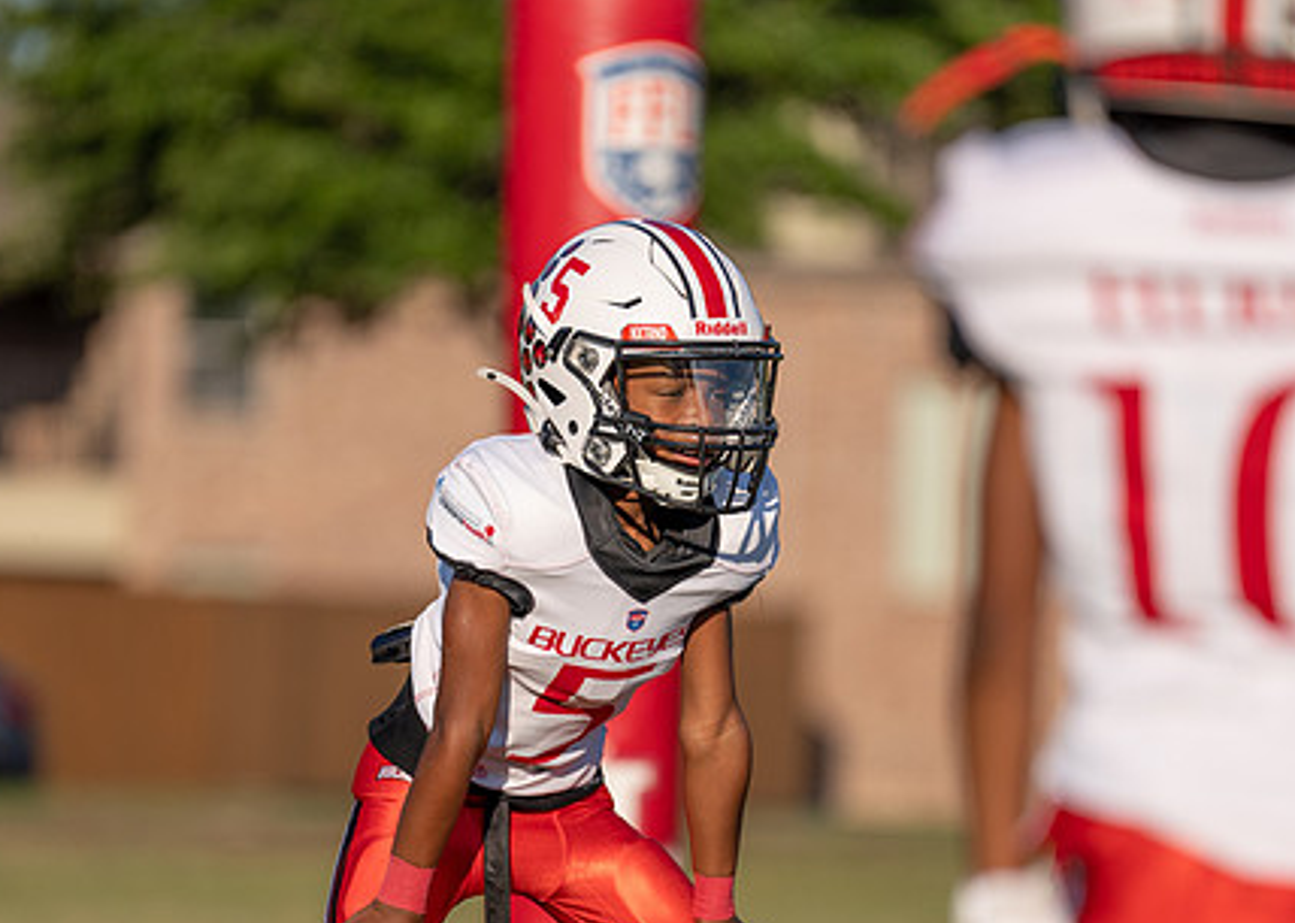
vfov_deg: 5.1
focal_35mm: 284
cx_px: 614
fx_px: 10437
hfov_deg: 7.1
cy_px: 596
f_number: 2.8
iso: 100
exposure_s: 1/2000
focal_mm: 200
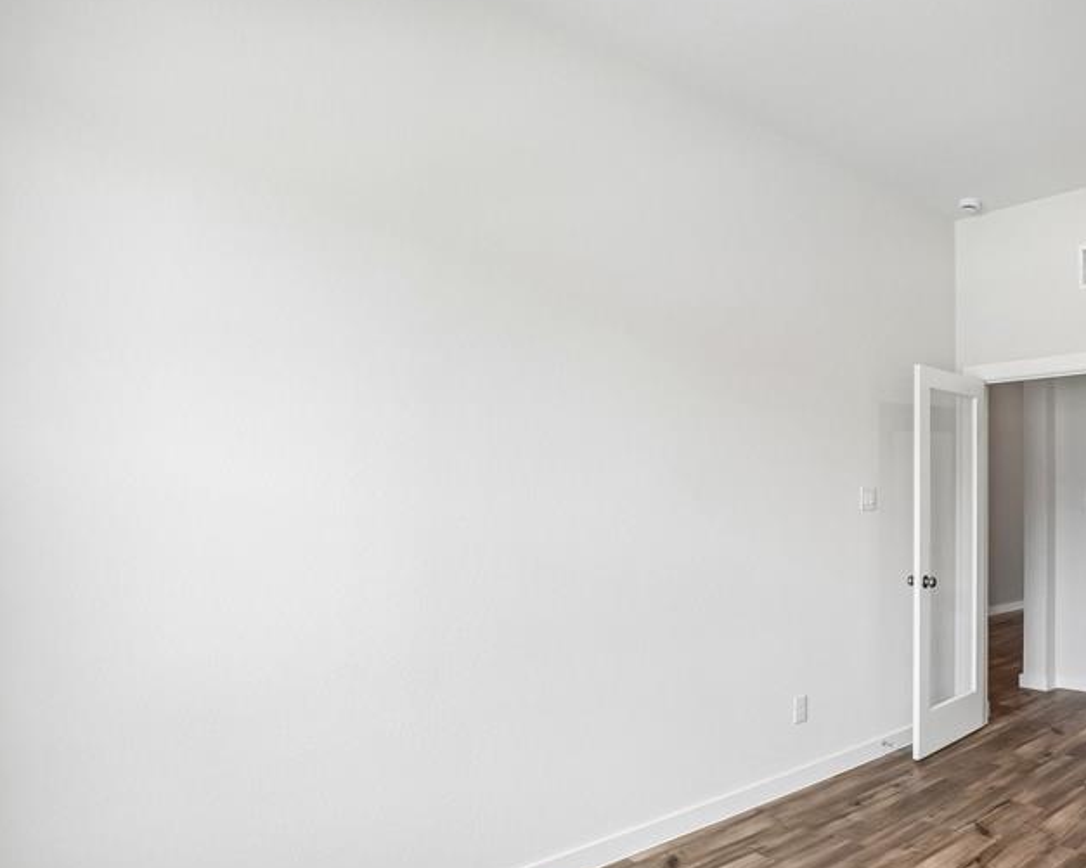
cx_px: 816
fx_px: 739
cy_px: 509
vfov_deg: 60.5
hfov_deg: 67.9
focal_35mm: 23
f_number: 8
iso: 400
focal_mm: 10
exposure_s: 1/60
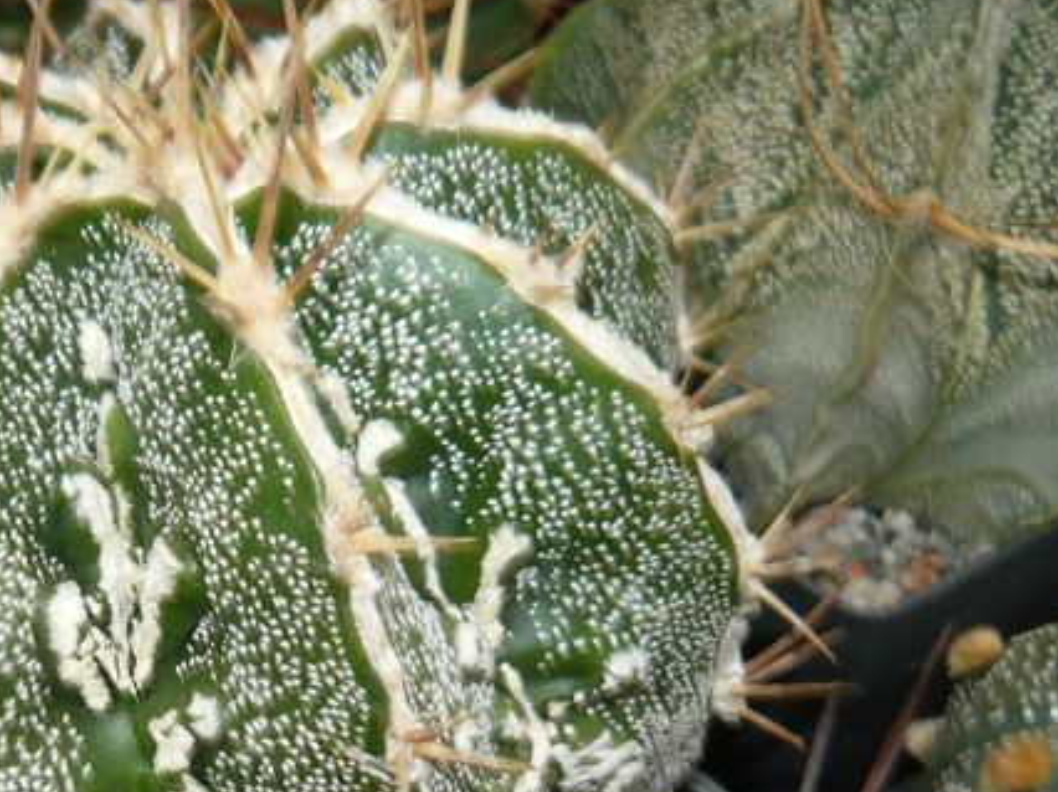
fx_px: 1894
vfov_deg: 23.3
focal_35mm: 62
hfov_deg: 30.1
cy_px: 613
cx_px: 137
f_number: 2.8
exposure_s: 1/30
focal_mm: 5.5
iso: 100
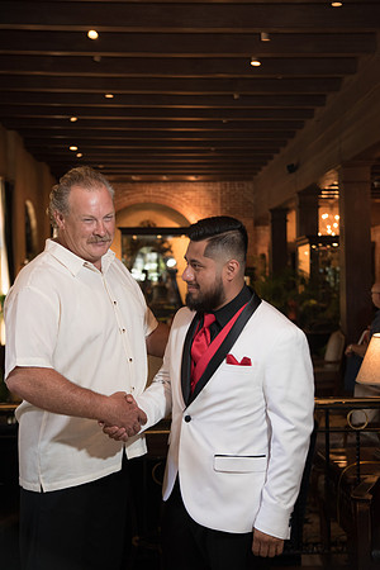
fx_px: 823
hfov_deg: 26.0
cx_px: 190
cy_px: 285
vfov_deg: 38.2
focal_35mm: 52
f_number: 3.5
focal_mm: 52
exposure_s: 1/160
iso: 1250
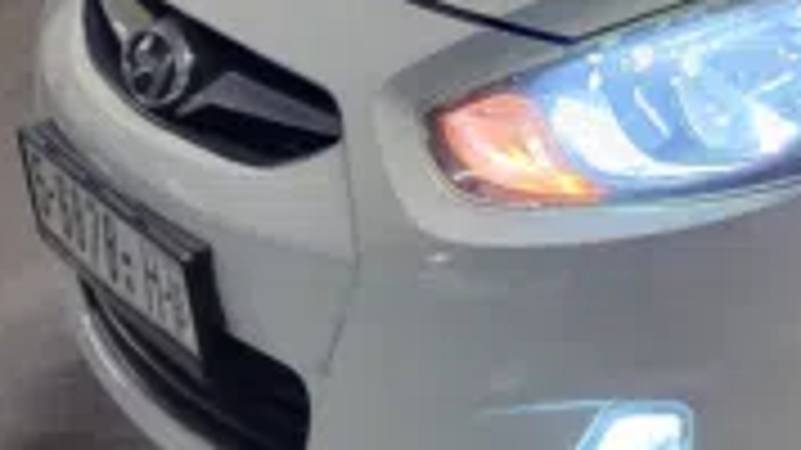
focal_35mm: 102
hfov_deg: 18.6
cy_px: 234
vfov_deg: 11.9
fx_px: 2166
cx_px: 1192
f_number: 1.8
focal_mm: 5.4
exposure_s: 1/40
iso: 200
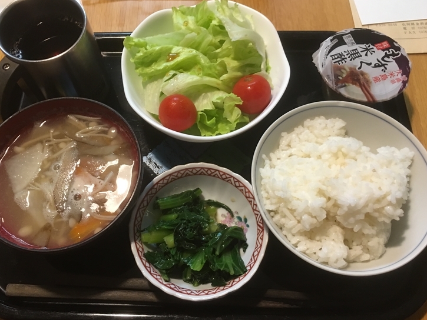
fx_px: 395
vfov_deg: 44.2
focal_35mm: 32
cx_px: 200
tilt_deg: -64.9
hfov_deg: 56.8
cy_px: 154
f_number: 2.2
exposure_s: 1/10
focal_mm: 4.15
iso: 80
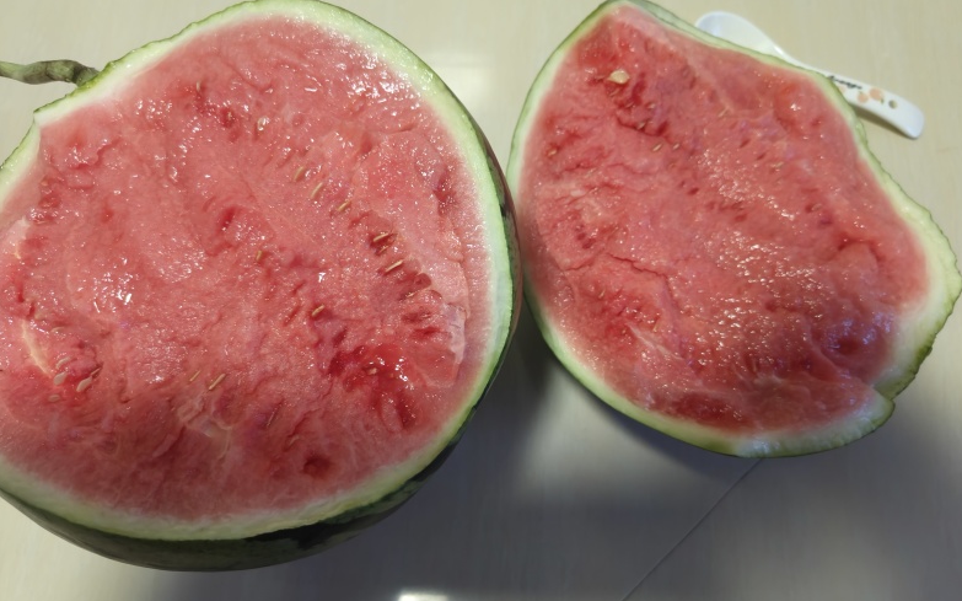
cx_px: 487
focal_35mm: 26
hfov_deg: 70.4
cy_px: 307
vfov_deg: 47.6
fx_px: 682
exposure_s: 1/36.5
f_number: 1.8
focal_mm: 5.59
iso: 1000
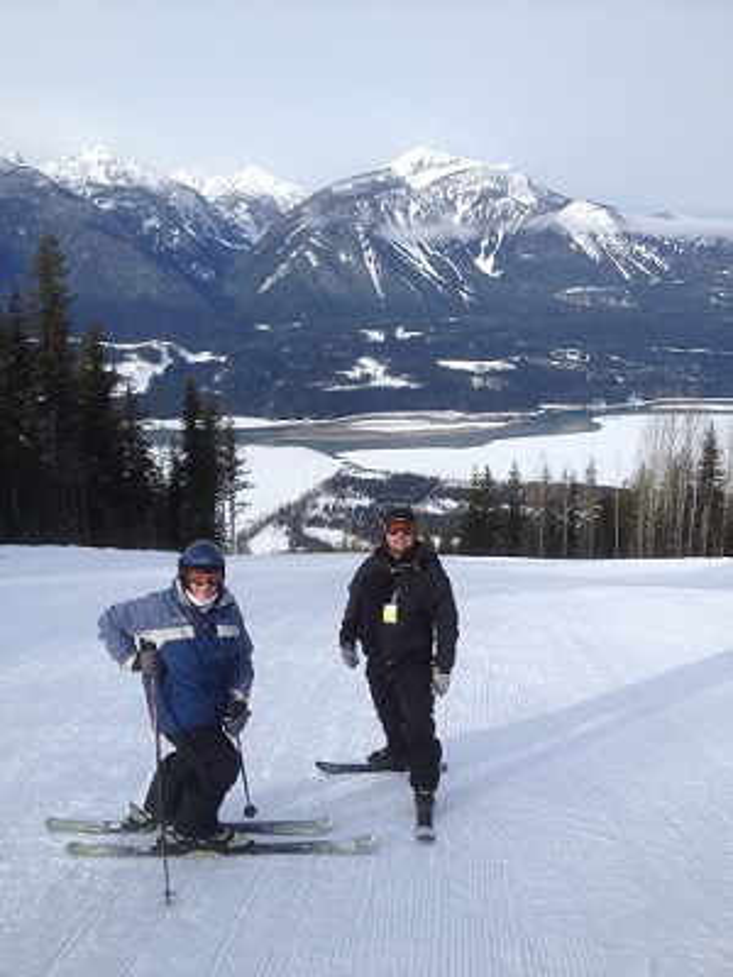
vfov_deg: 52.6
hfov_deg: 40.7
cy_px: 488
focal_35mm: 35
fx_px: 988
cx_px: 366
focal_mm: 4.28
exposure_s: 1/1416
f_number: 2.4
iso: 50
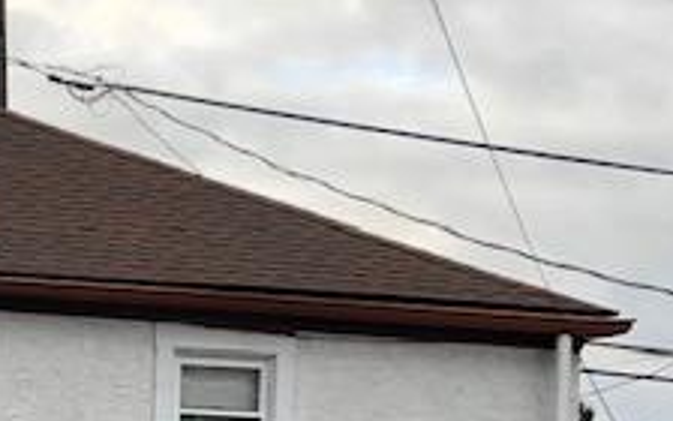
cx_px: -228
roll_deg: -1.1
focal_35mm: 173
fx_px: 3173
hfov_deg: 11.7
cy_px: 719
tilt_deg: -1.4
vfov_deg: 7.4
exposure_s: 1/121
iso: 32
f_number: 2.8
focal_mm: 6.6
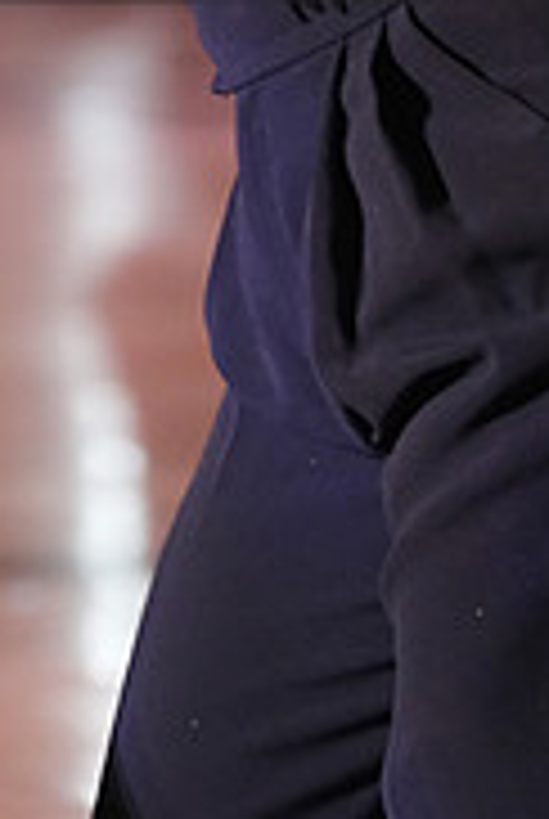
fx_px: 14492
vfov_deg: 3.2
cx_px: -115
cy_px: -144
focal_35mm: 636
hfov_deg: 2.2
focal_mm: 200
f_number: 4.5
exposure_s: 1/200
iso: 4000
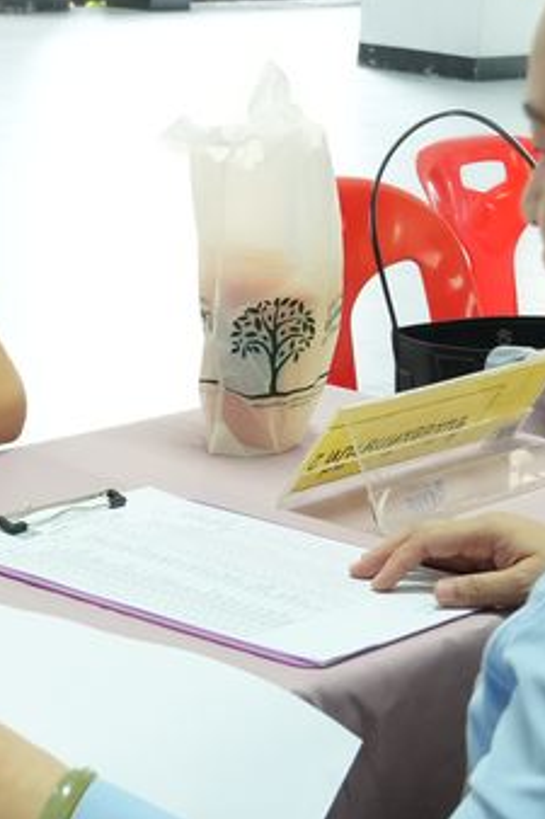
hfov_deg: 11.3
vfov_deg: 17.1
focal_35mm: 120
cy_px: 451
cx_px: 57
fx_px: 2728
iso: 1600
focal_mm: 24
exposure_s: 1/25
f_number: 5
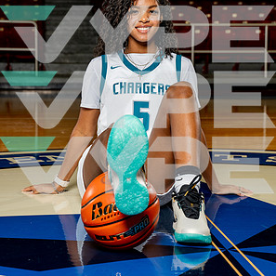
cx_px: 138
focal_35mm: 90
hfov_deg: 19.3
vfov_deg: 19.3
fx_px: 812
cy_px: 100
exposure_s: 1/250
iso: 640
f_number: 5.6
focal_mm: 70
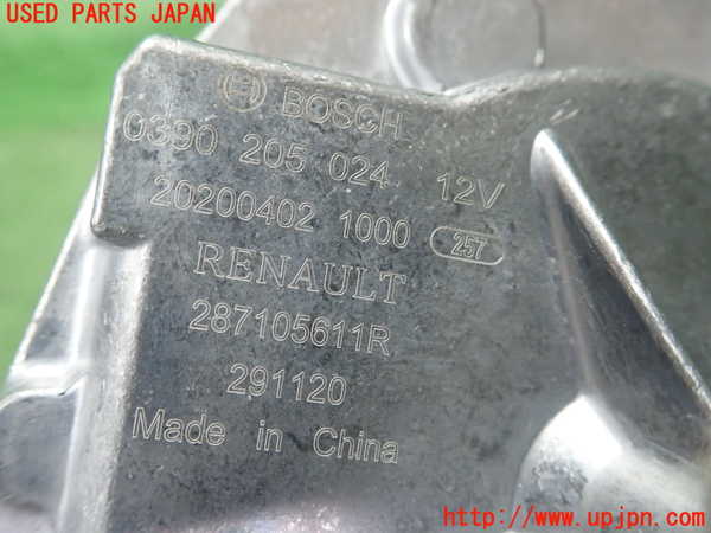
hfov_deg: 60.0
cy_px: 266
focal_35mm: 30
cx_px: 356
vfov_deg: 46.8
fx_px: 616
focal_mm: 5.5
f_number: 2.3
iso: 640
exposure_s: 1/125
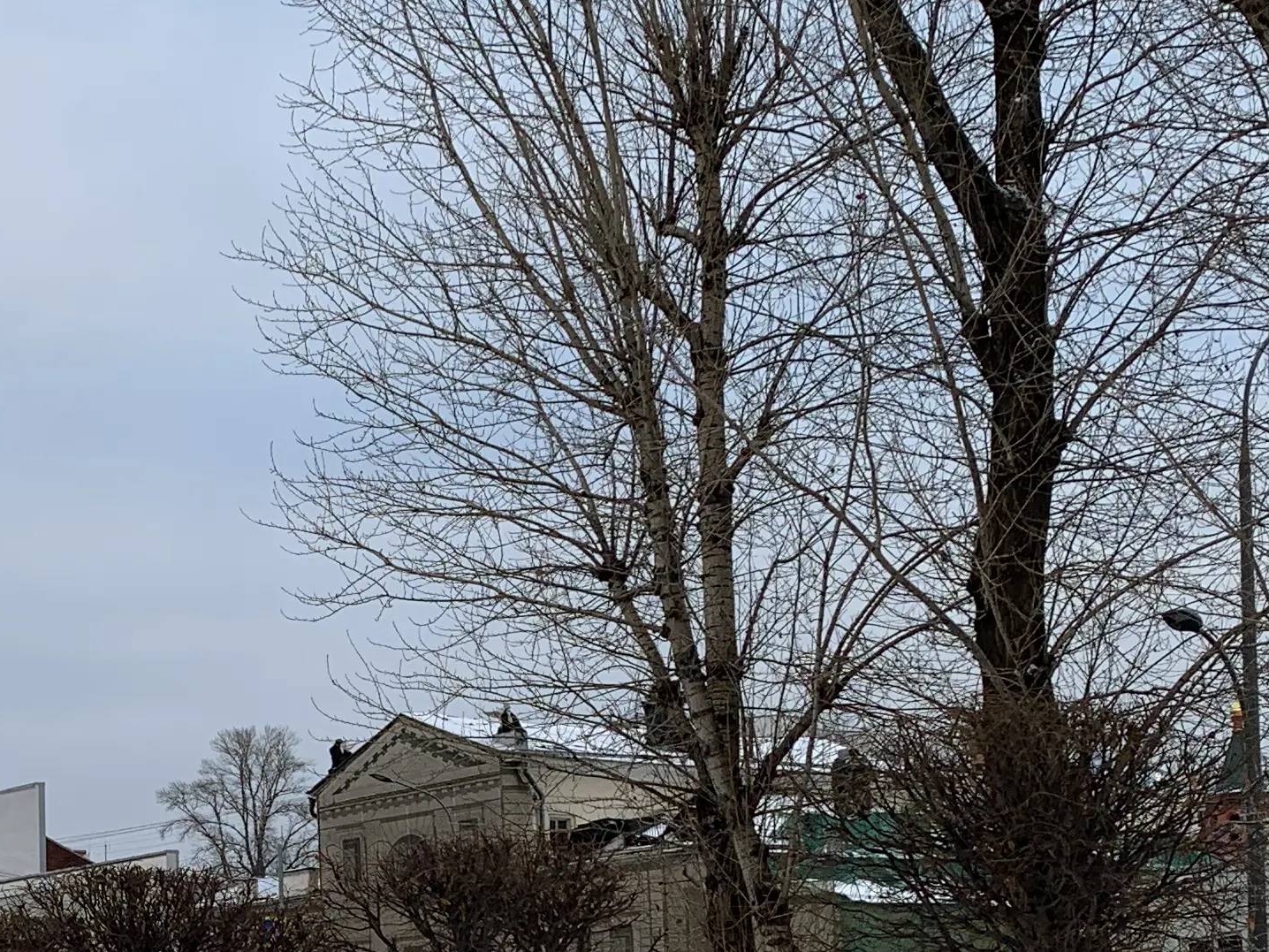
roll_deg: +2.2
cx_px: 188
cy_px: 941
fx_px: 2676
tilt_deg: +4.1
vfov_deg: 19.6
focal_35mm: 73
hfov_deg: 26.0
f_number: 1.8
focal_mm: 4.25
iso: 25
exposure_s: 1/233
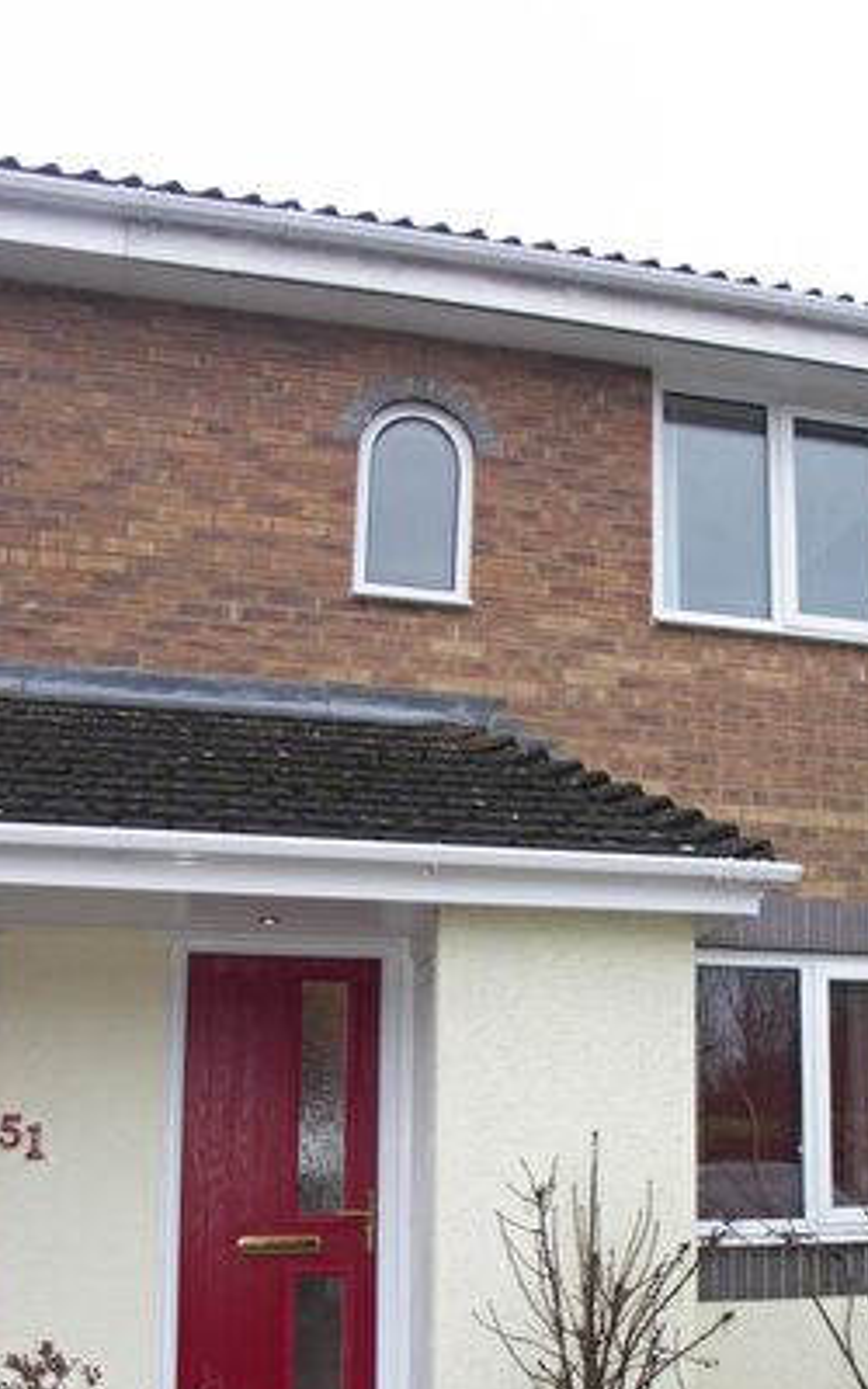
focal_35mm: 39
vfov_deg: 49.7
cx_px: 653
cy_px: 898
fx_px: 1476
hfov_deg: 32.2
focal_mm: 7.2
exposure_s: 1/100
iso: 100
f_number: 3.5
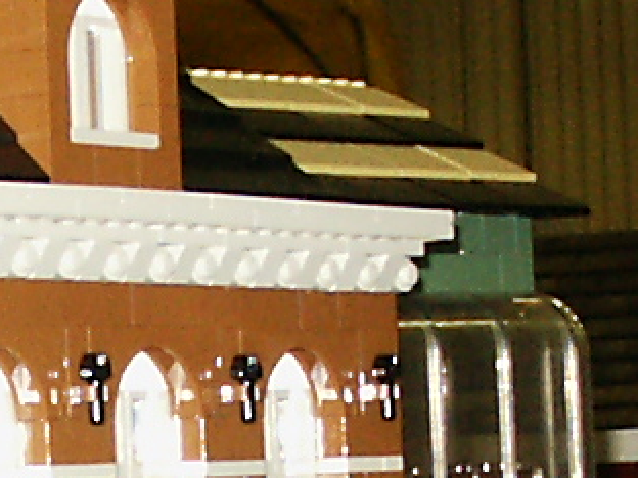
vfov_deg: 5.8
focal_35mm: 255
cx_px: -10
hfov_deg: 7.7
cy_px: 648
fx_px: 4700
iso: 200
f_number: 3
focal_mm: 7.2
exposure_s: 1/45
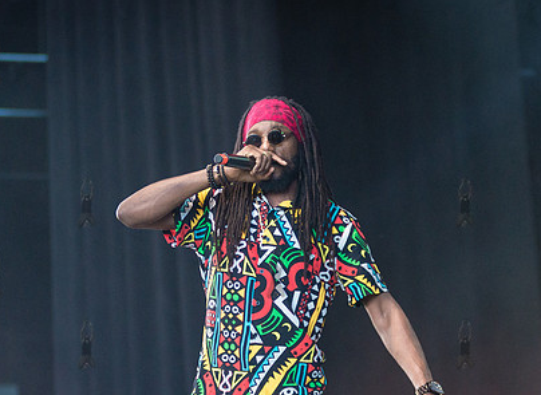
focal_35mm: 144
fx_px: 2229
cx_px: 288
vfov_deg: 10.1
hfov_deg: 13.8
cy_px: 244
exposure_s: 1/400
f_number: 2.8
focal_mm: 86
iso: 2500
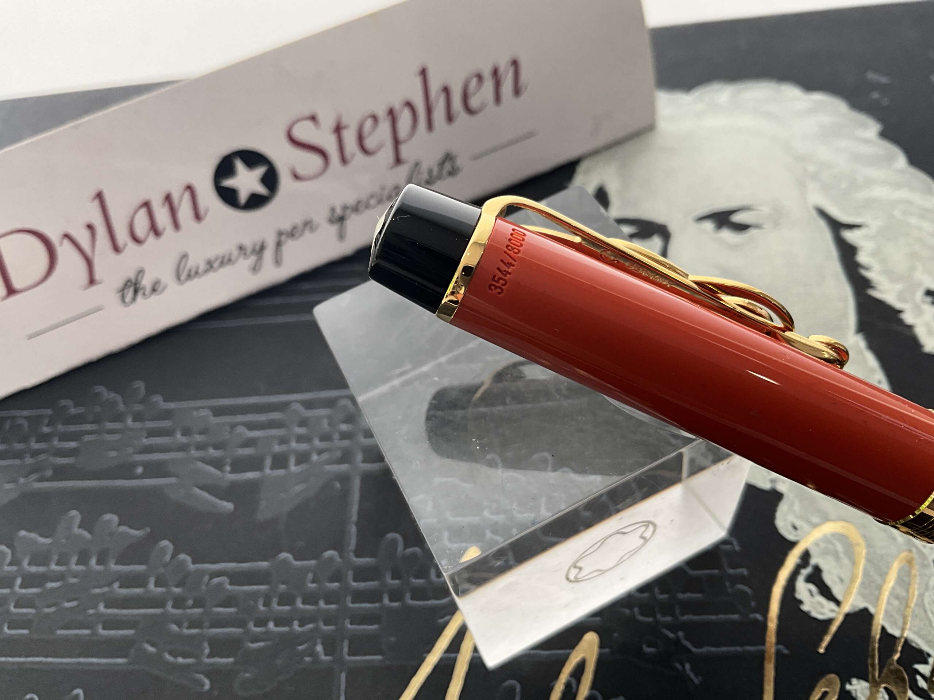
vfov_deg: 48.2
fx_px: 782
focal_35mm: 29
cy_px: 350
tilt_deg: -56.0
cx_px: 467
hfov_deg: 61.7
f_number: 1.8
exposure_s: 1/100
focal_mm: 3
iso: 40
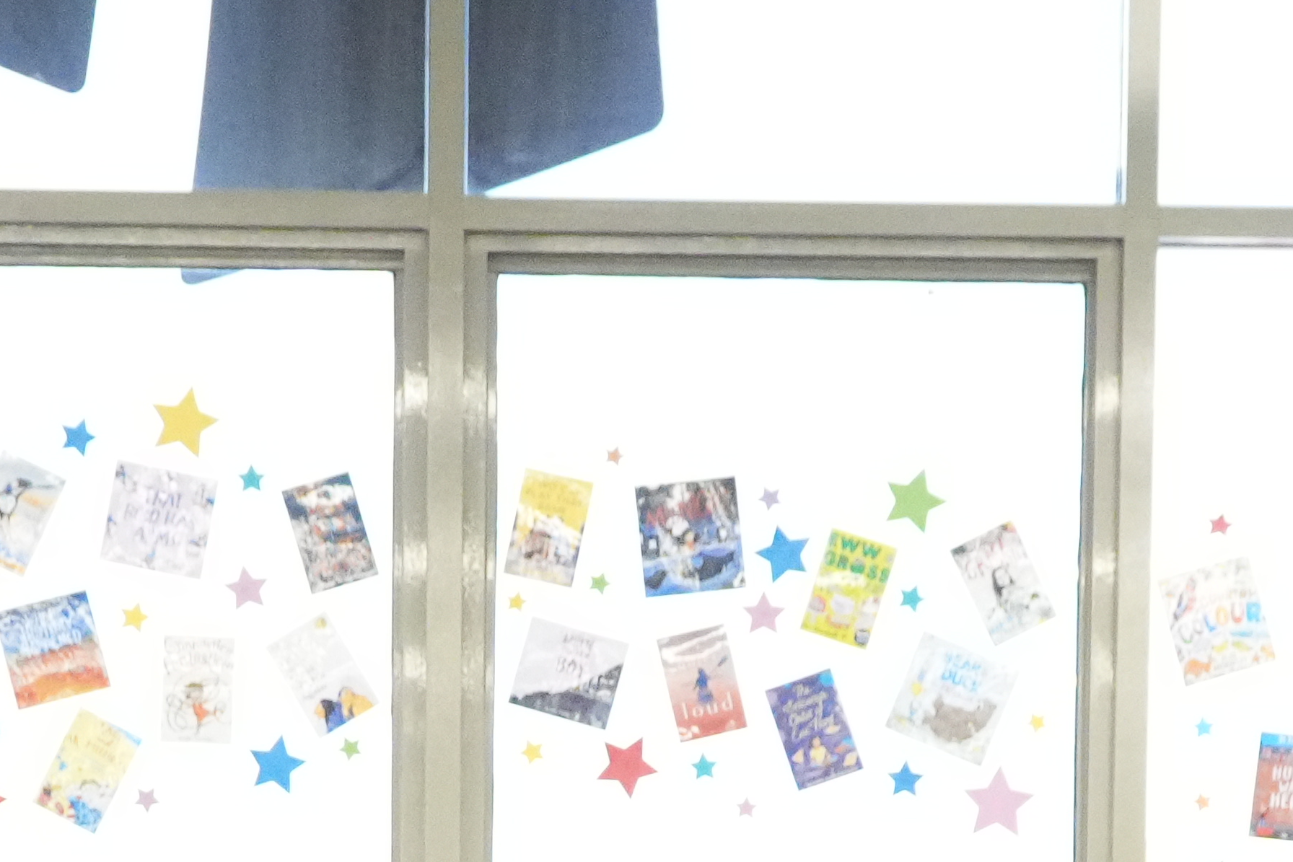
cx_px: 599
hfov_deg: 17.9
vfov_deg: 11.4
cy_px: 1372
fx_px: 4095
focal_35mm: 114
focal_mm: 22
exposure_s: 1/640
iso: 6400
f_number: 4
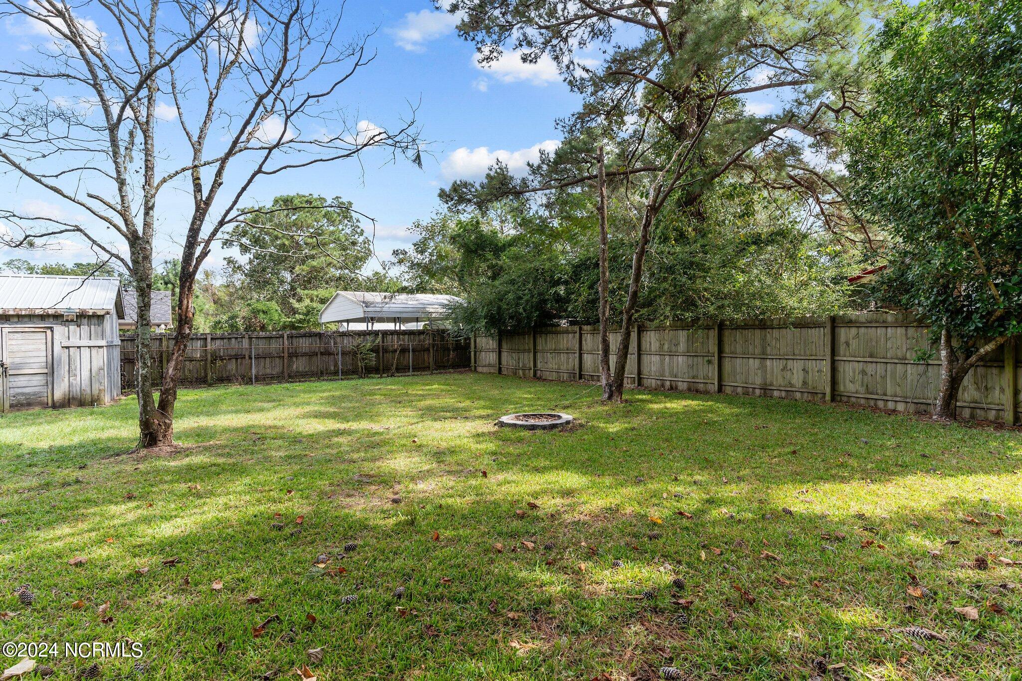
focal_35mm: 17
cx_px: 511
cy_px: 340
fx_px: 483
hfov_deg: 93.3
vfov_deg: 70.4
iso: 100
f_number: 5.6
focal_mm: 17
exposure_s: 1/100
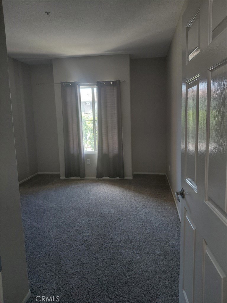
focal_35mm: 25
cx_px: 114
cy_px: 152
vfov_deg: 69.4
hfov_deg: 54.9
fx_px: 219
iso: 160
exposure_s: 1/120
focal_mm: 4.69
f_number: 1.8
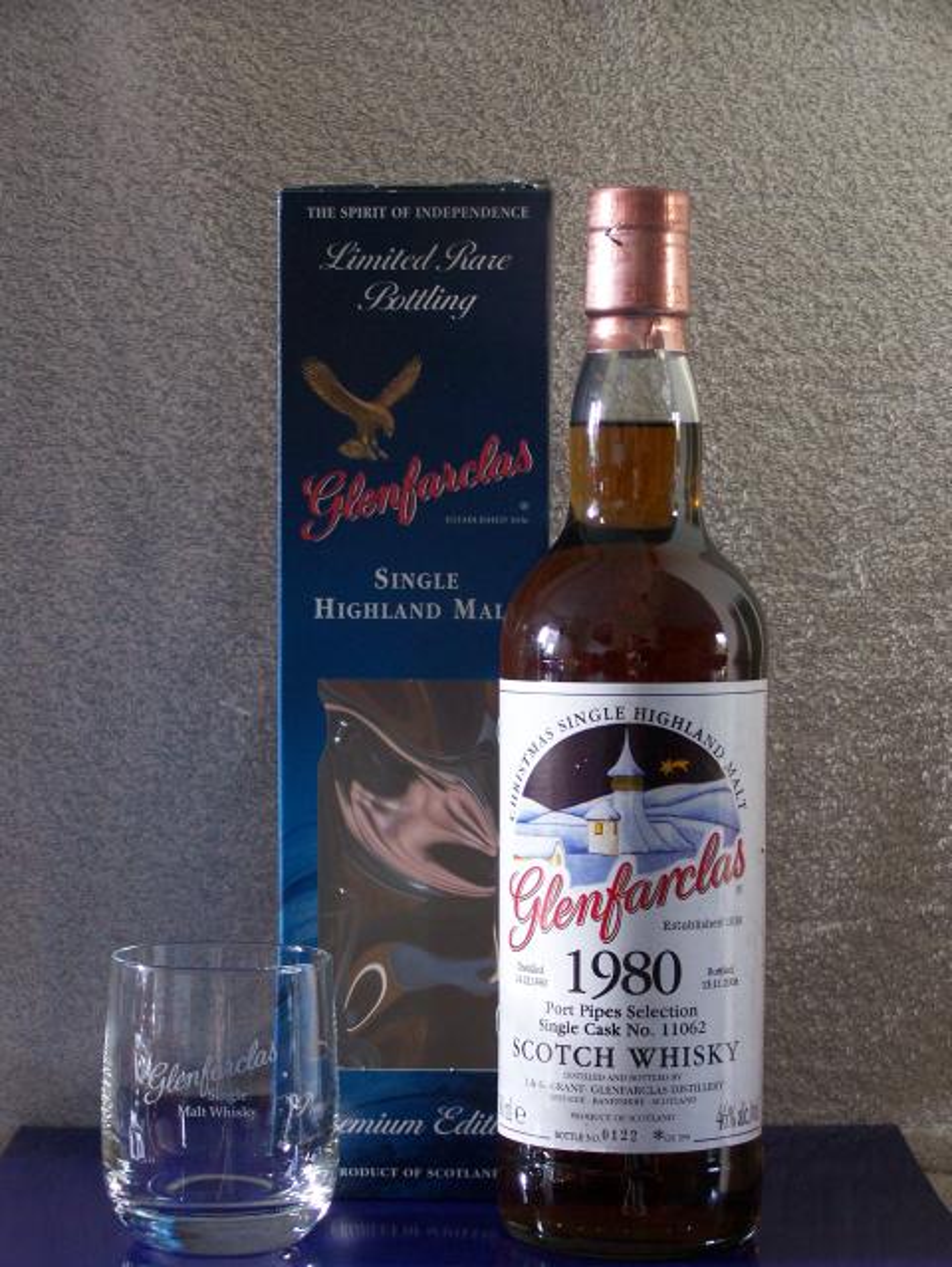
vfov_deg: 26.0
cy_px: 634
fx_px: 2747
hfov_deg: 19.7
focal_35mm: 75
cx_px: 476
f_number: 3.2
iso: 160
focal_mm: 12.4
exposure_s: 1/8
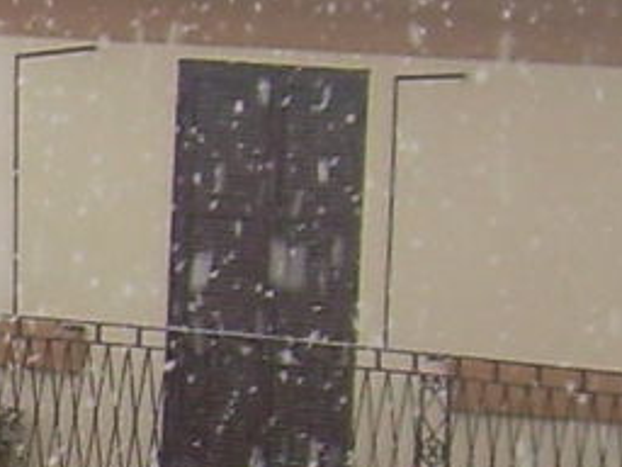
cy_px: 737
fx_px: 5121
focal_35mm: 285
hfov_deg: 6.5
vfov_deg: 5.2
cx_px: -1079
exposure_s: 1/84.8
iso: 50
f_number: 2.8
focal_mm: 6.3
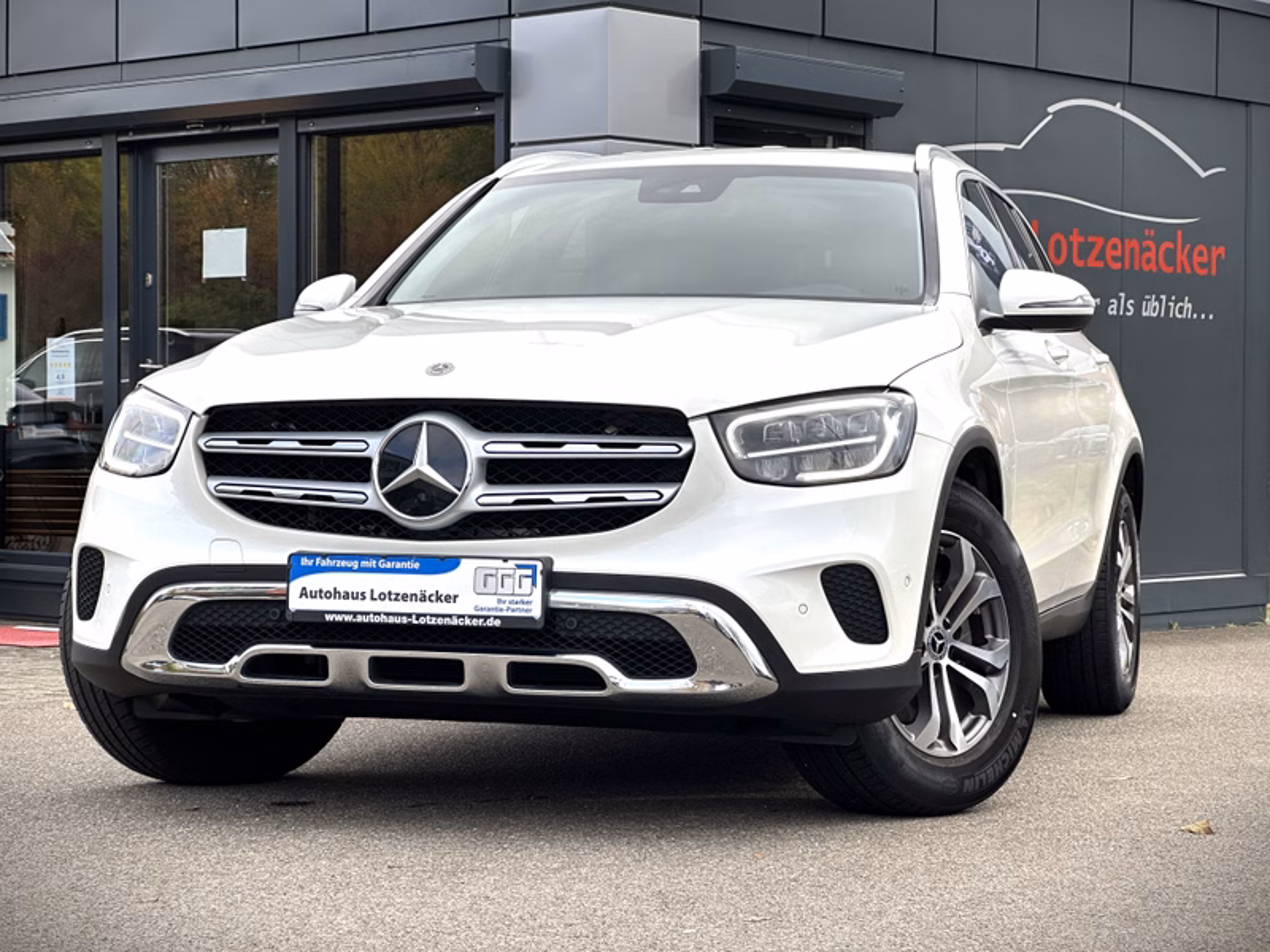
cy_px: 476
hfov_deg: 25.3
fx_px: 2825
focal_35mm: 77
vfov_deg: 19.1
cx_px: 635
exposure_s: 1/285
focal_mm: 9
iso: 32
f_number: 2.8
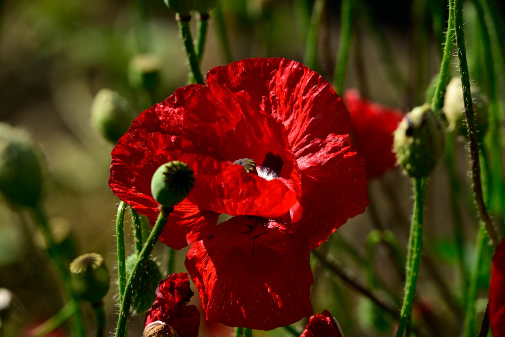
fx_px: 2806
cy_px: 168
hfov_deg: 10.3
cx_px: 252
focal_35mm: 200
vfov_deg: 6.9
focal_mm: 200
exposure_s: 1/160
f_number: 10
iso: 100
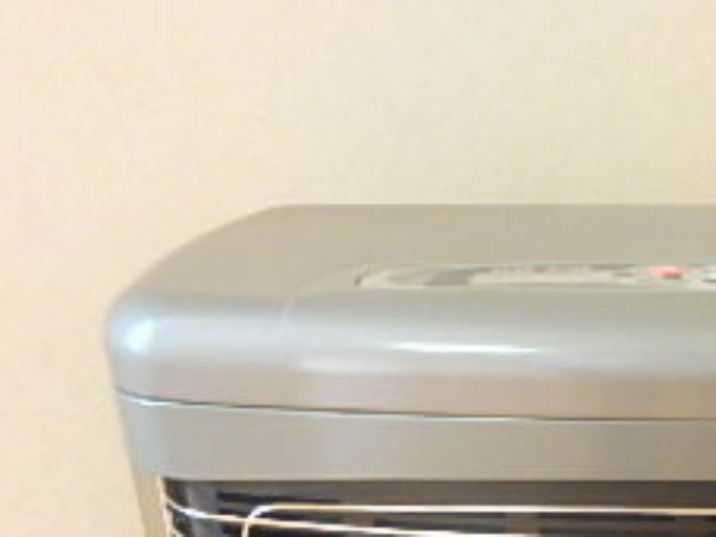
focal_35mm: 59
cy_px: 713
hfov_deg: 31.4
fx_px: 1220
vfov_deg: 22.1
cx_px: 625
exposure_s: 1/30
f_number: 3.5
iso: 400
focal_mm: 3.7
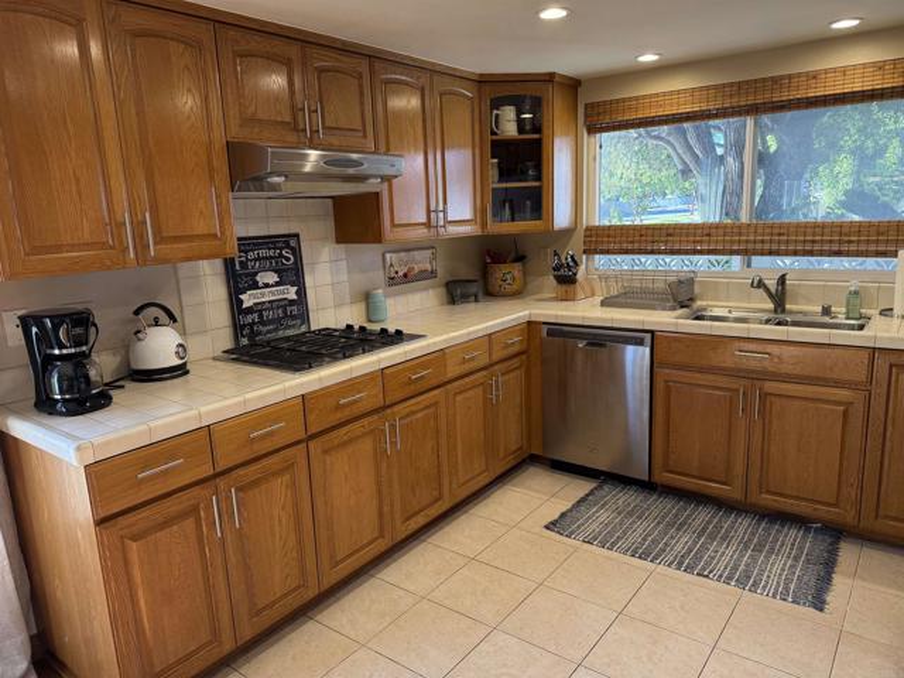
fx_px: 627
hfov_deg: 71.6
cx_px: 452
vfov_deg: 56.8
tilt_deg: -11.7
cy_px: 339
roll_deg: +2.1
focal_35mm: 24
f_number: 1.78
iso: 160
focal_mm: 6.76
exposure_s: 1/144
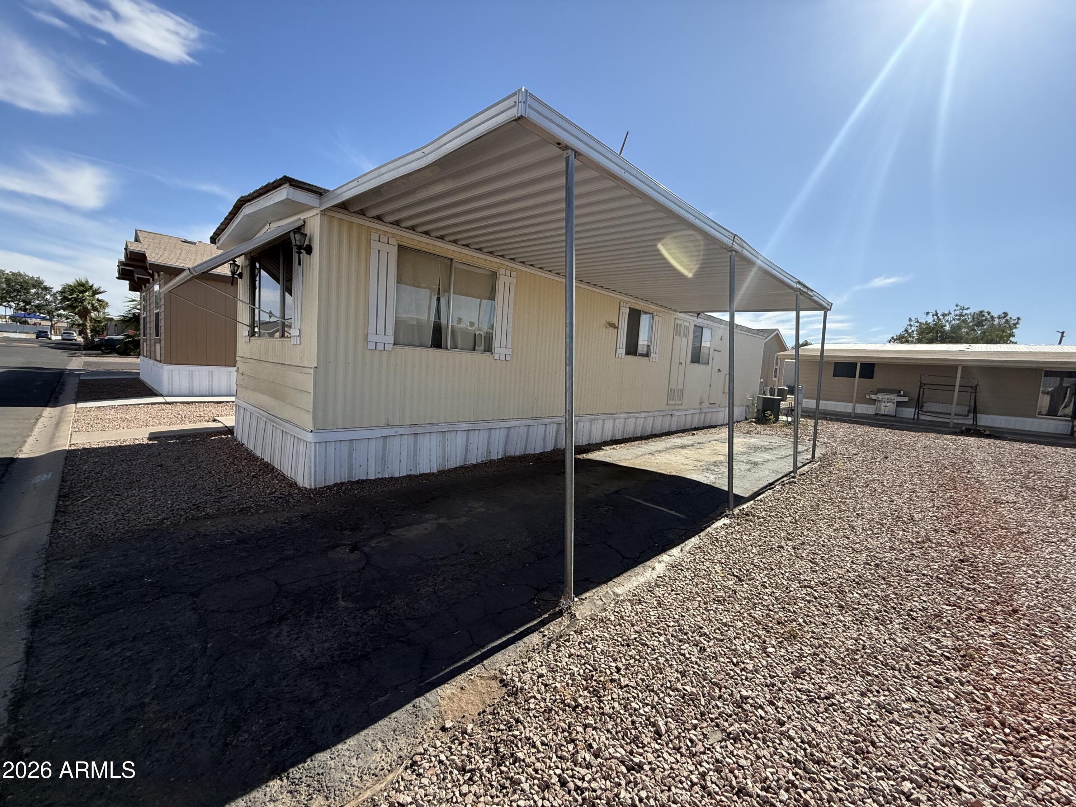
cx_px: 538
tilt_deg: -1.2
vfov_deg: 85.7
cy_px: 404
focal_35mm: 14
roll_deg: -4.2
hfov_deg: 102.1
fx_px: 435
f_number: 2.2
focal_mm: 2.22
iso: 64
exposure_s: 1/1656
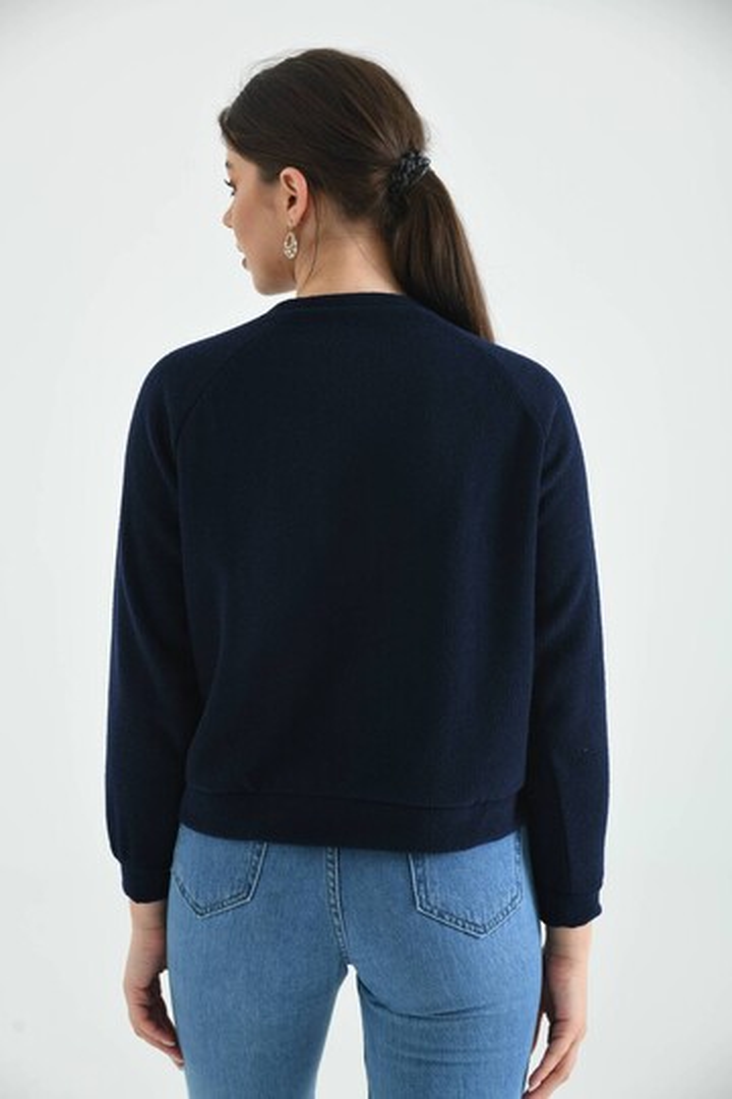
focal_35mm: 65
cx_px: 366
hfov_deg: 20.9
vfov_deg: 31.0
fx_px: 1982
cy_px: 550
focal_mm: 65
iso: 100
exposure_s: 1/125
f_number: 6.3
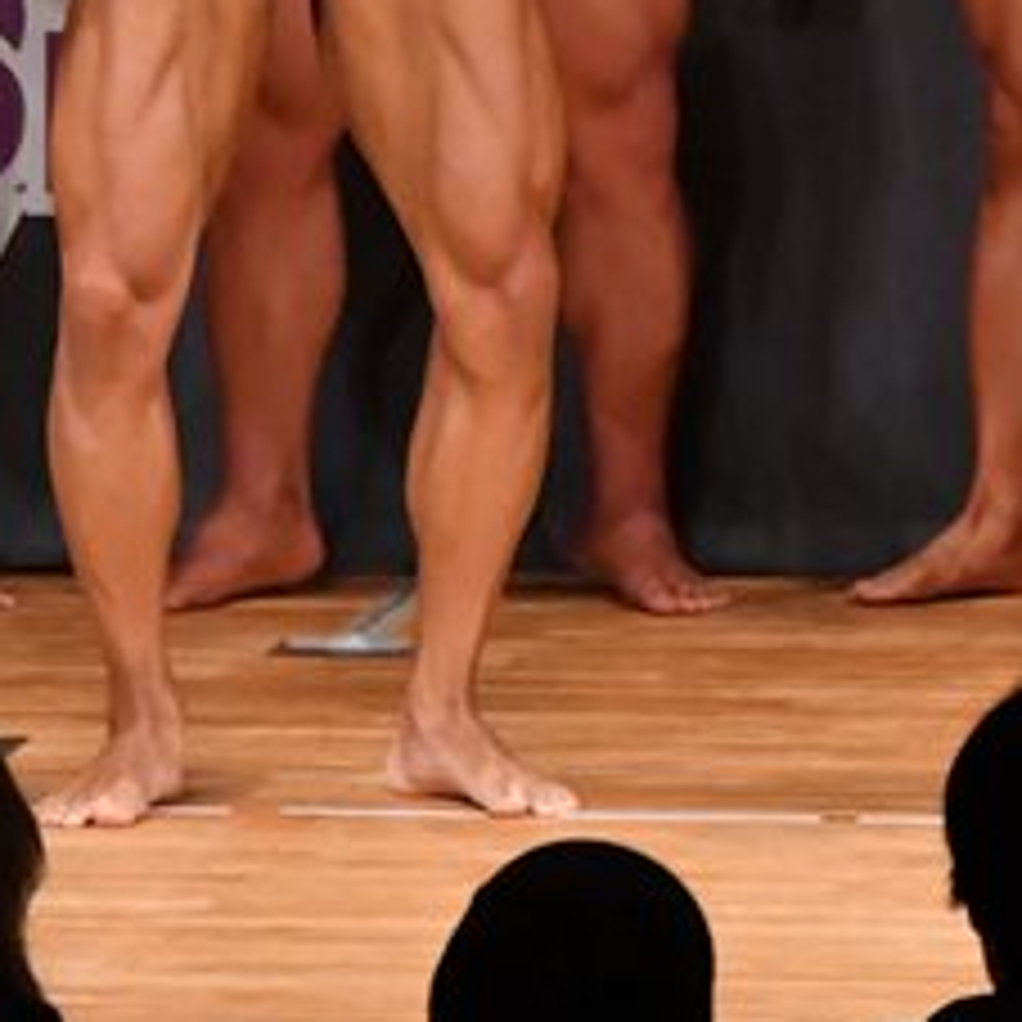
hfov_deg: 2.1
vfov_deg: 2.1
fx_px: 27557
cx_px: 583
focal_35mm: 825
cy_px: -99
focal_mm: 190
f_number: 5.6
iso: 9000
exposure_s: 1/400
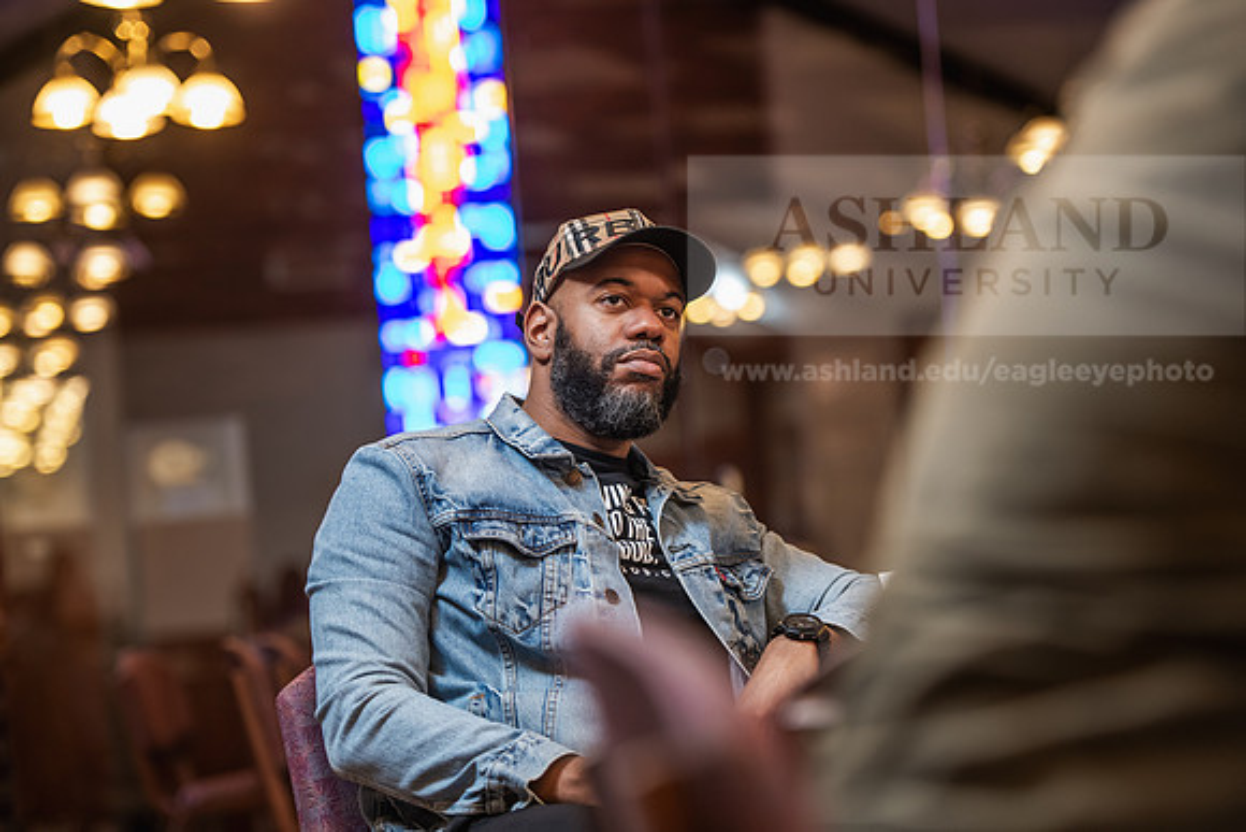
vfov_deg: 12.5
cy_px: 416
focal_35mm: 110
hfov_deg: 18.6
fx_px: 3808
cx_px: 623
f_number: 2.8
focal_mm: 110
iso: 800
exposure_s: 1/160
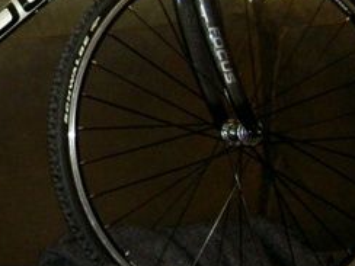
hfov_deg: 16.3
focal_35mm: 116
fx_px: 1190
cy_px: -20
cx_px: -78
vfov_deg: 12.6
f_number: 2.8
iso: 100
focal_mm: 8
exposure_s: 1/59.5
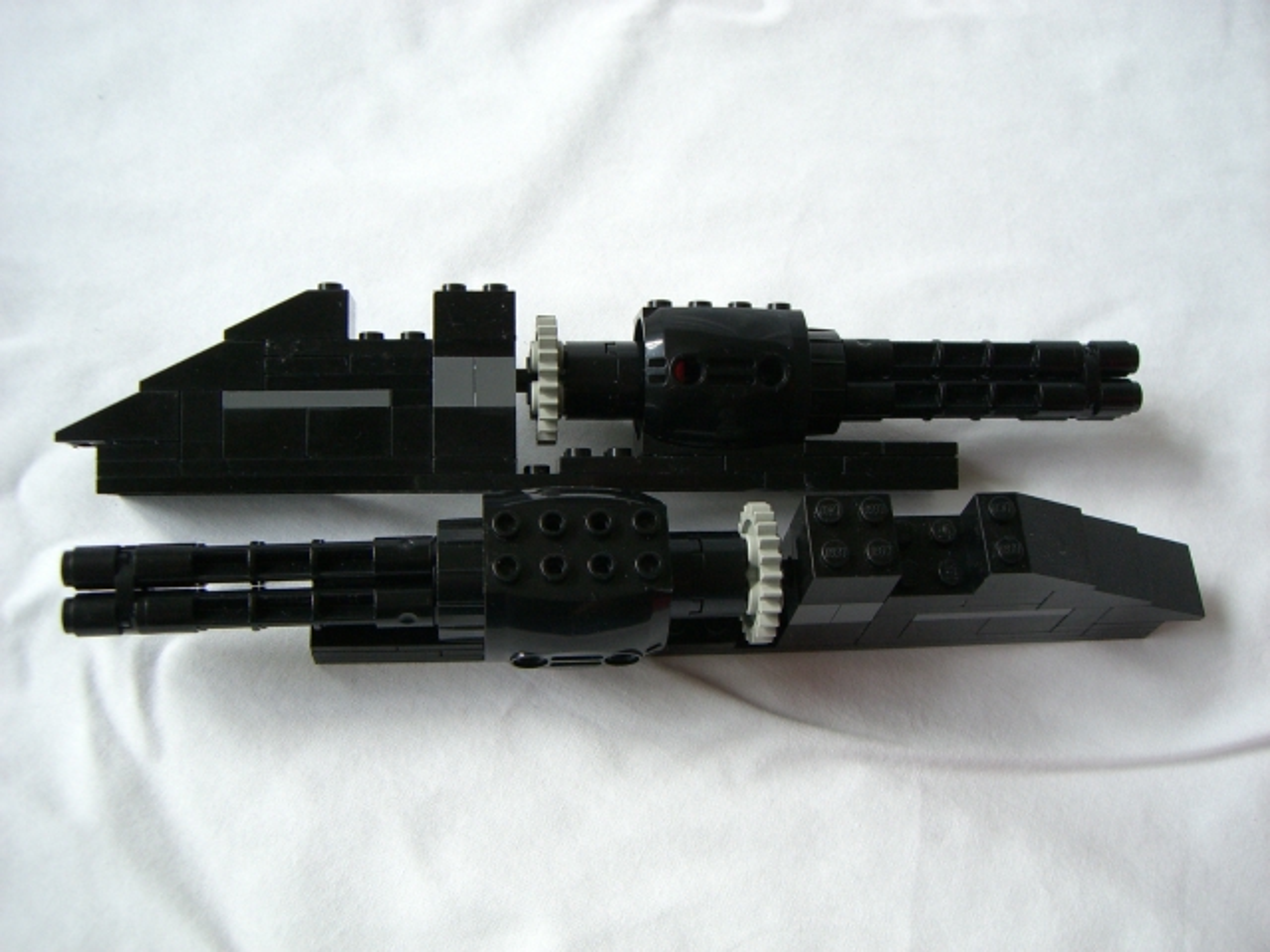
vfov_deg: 37.7
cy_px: 476
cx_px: 635
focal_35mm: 38
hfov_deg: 49.0
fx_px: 1394
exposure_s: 1/60
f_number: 2.7
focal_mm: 6.2
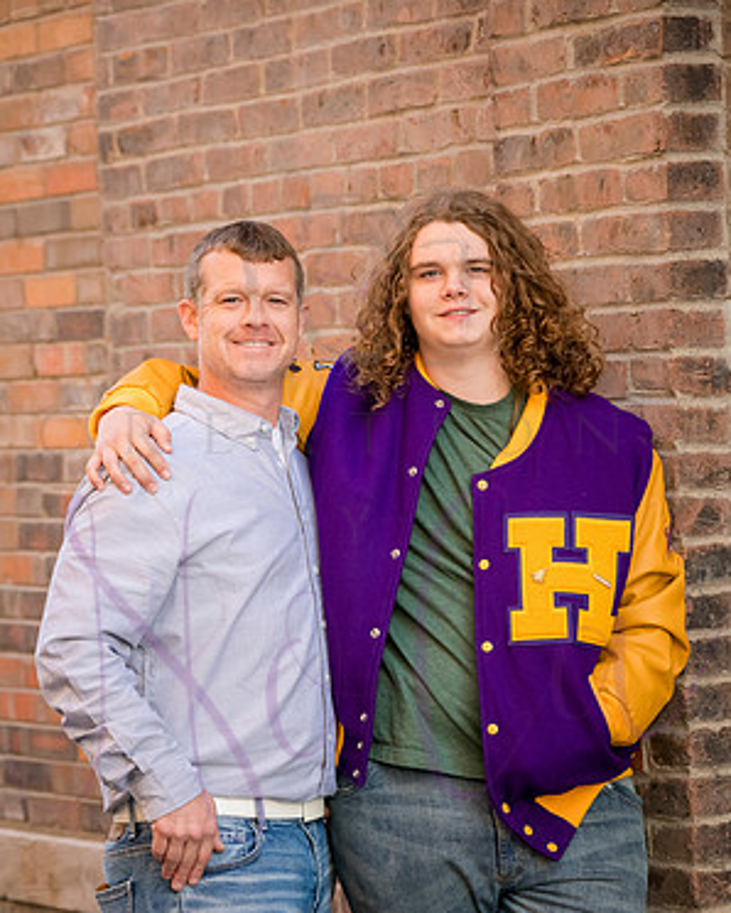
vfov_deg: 15.1
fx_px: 3432
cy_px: 520
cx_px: 366
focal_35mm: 127
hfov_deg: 12.2
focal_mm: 112
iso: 640
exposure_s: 1/400
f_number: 5
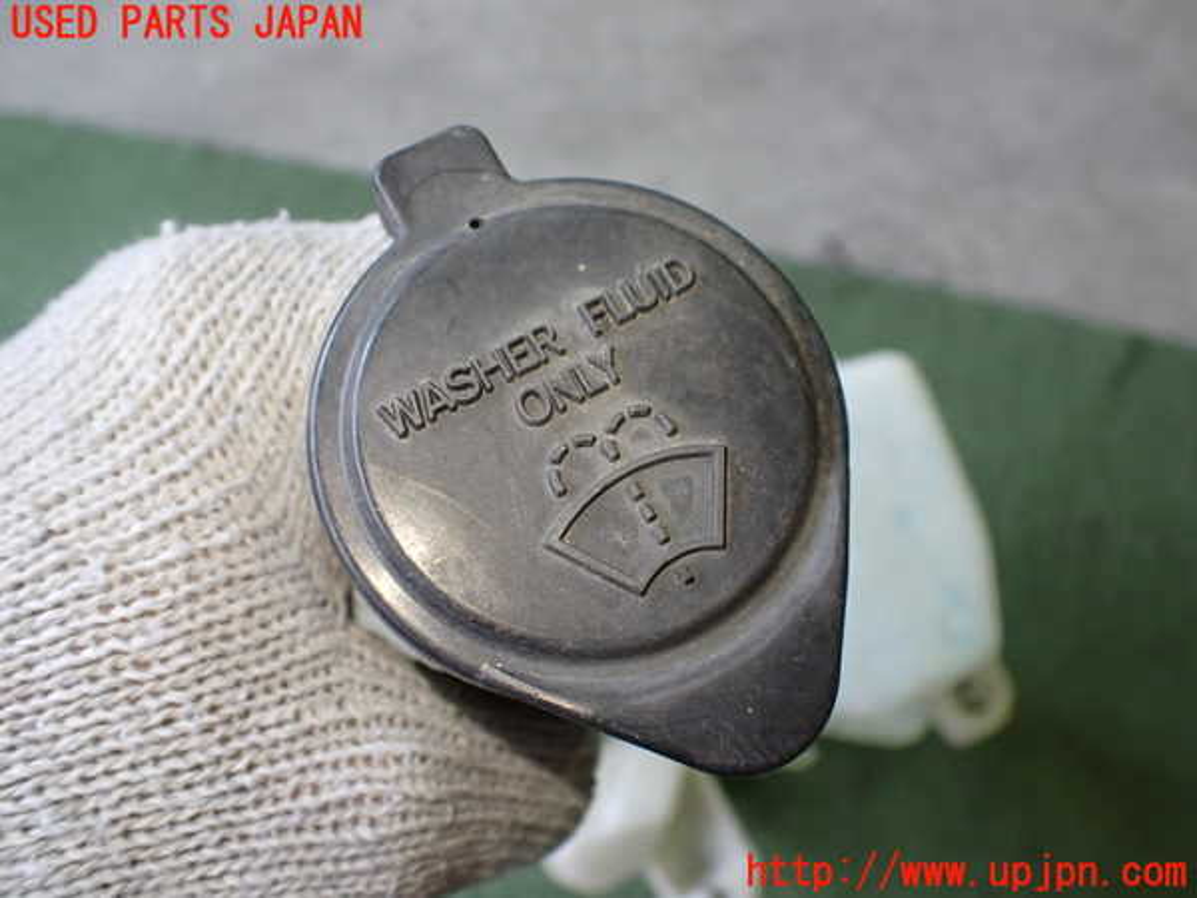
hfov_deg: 60.0
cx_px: 598
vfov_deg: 46.8
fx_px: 1037
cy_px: 449
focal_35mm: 30
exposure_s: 1/125
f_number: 2.3
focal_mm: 5.4
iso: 400
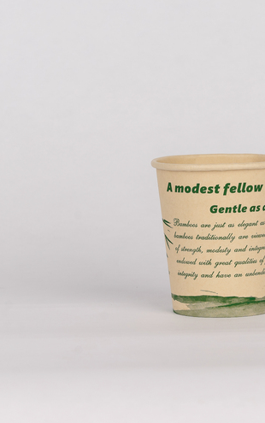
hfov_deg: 8.1
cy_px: 212
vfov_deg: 12.9
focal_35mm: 162
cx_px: 227
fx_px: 1869
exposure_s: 1/100
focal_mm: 70
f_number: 10
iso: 320
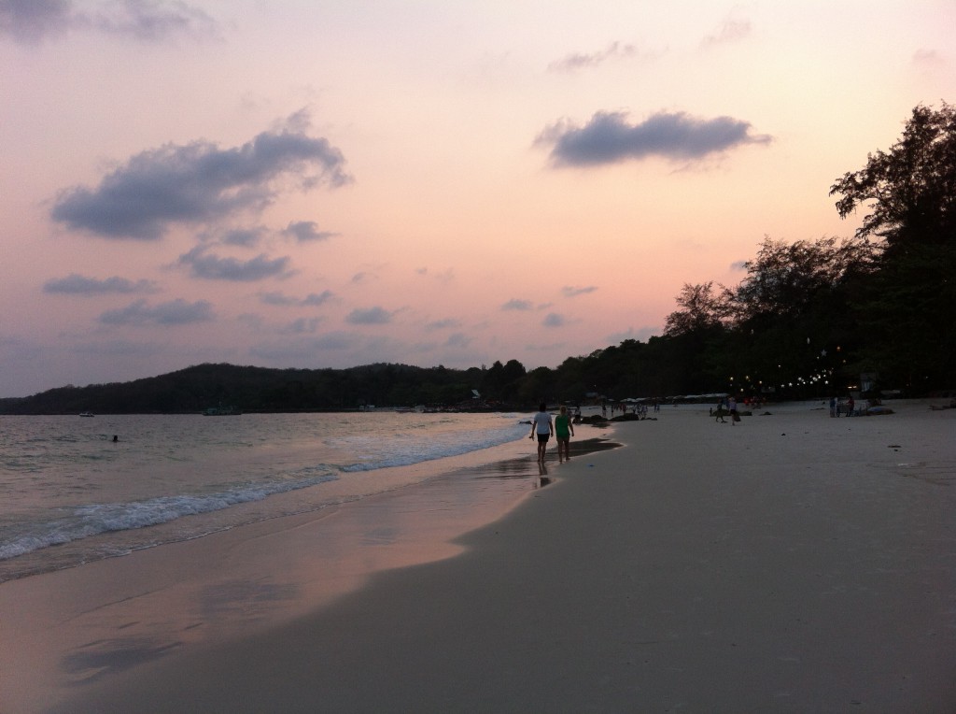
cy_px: 357
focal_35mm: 35
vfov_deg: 40.6
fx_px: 965
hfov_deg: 52.7
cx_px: 478
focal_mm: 3.85
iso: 80
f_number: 2.8
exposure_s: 1/190
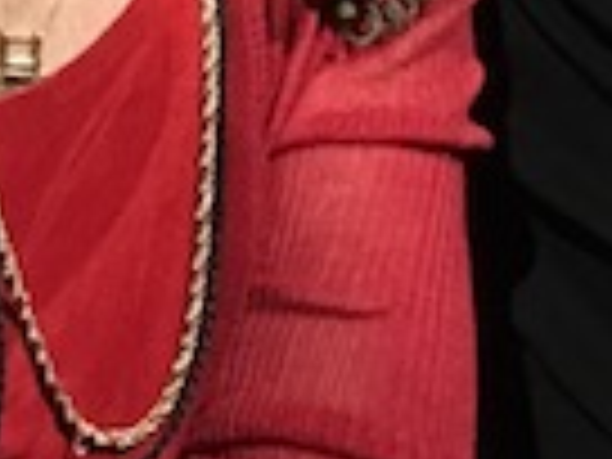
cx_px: 252
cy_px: -702
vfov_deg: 8.0
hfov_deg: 11.6
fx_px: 3006
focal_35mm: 170
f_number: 2.2
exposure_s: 1/15
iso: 200
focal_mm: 4.15
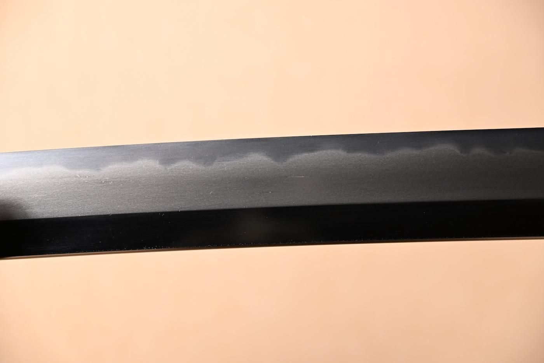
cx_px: 272
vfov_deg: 12.9
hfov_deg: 19.2
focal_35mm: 106
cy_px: 182
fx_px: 1609
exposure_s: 1/2
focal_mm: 71
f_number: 5.3
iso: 100
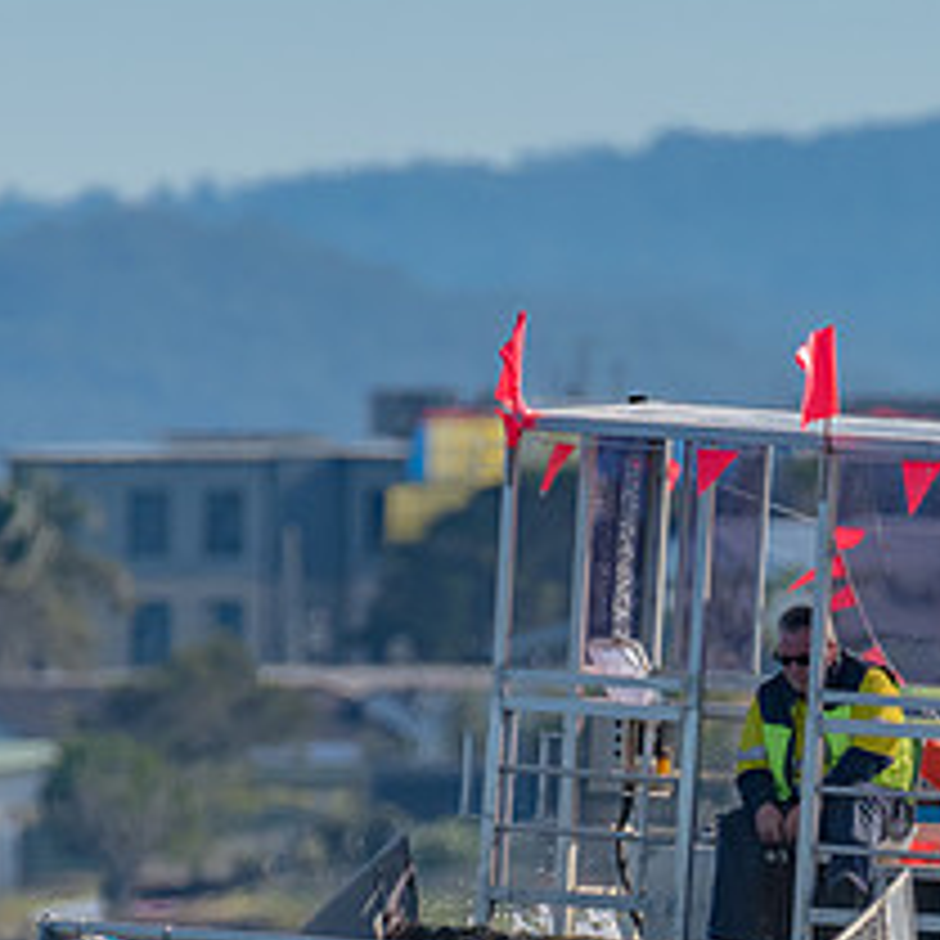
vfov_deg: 0.9
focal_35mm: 1883
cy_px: 988
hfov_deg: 0.9
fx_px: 57850
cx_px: 806
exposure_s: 1/3200
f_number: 6.3
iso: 640
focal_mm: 600
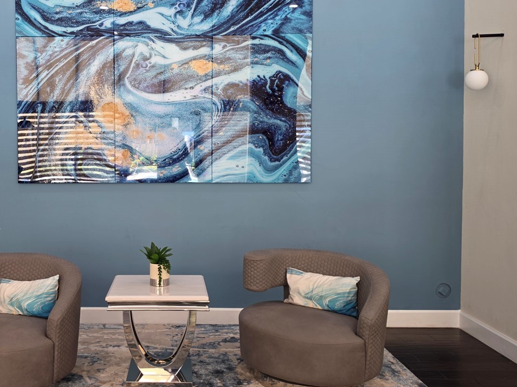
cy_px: 175
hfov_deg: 49.0
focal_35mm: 37
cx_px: 158
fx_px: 553
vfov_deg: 38.6
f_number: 1.4
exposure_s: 1/120
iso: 64
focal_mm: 6.5
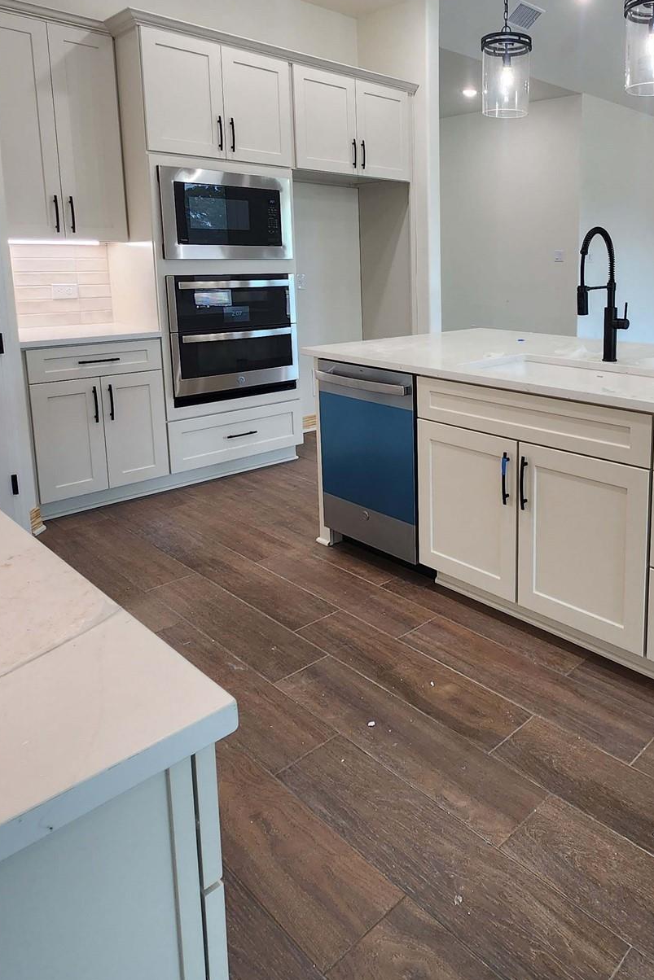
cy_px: 365
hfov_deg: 51.7
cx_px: 522
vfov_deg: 74.7
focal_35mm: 23
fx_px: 627
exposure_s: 1/60
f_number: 2.2
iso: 80
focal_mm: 2.2
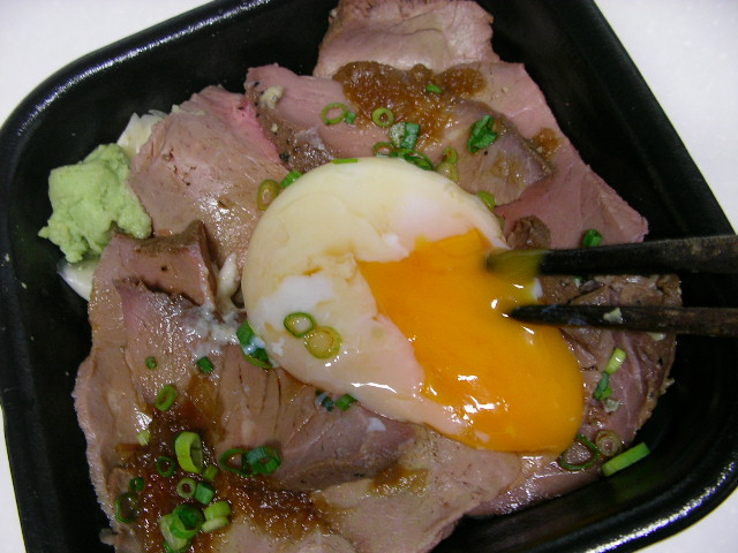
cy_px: 276
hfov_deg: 49.0
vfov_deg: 37.7
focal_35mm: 38
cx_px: 369
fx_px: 810
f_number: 3.5
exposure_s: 1/9.8
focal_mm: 5.8
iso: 100
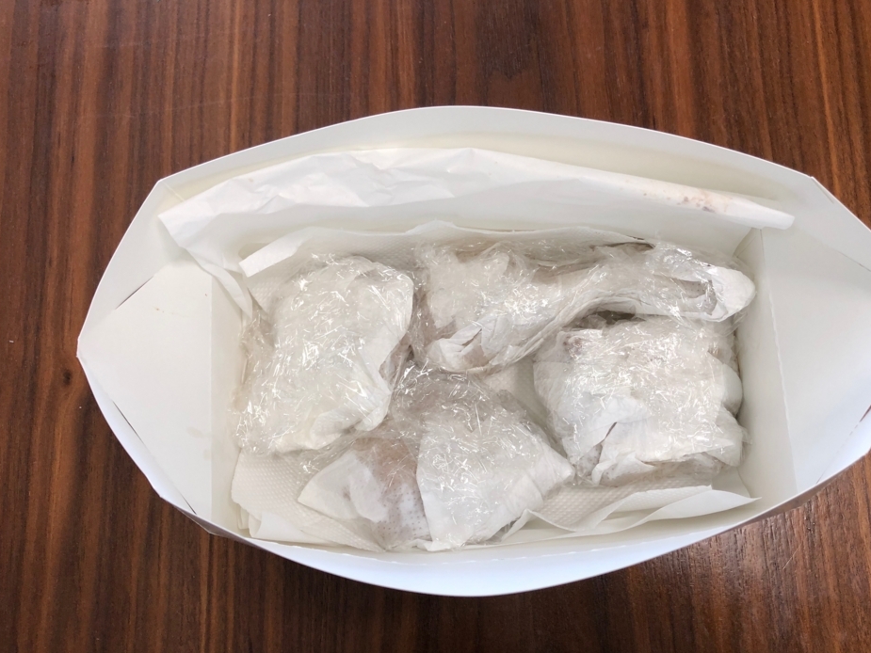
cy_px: 359
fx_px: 780
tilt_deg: -77.8
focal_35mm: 31
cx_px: 472
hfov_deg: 58.3
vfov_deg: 45.4
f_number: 1.8
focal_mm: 4
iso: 32
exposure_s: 1/50
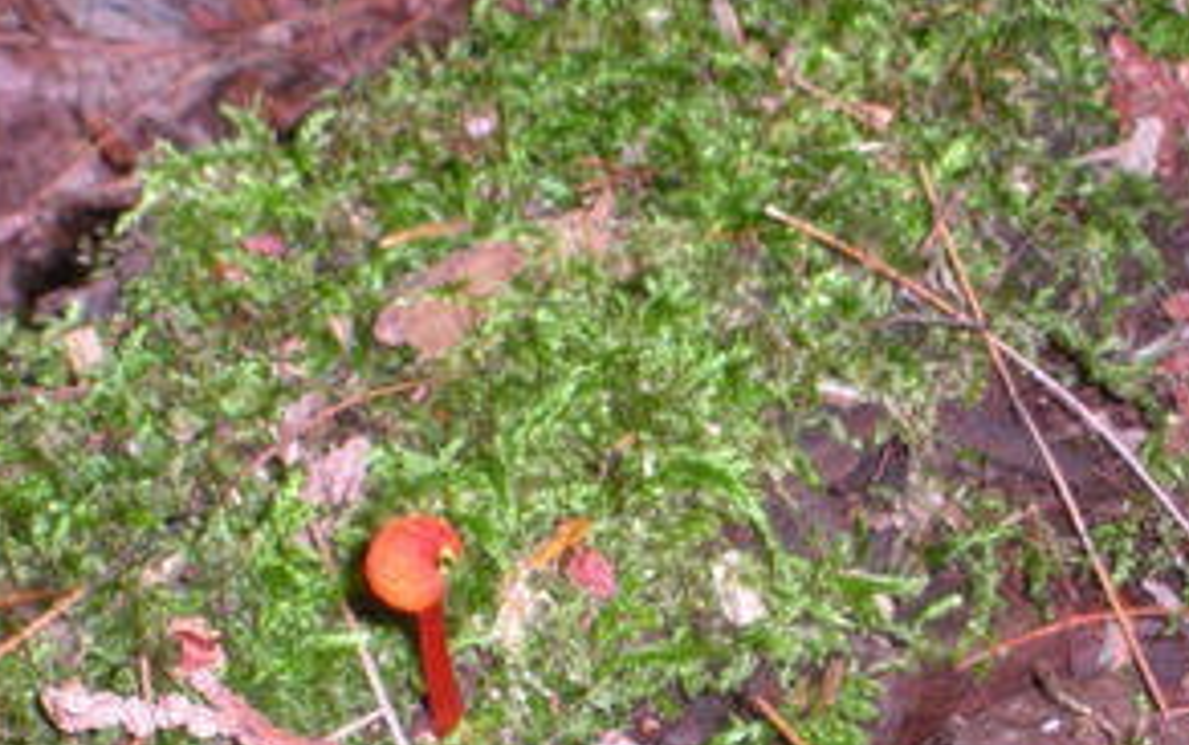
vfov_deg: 11.2
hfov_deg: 17.9
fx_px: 3762
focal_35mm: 116
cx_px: 770
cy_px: 686
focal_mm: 11.2
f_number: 7.3
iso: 232
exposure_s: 1/125
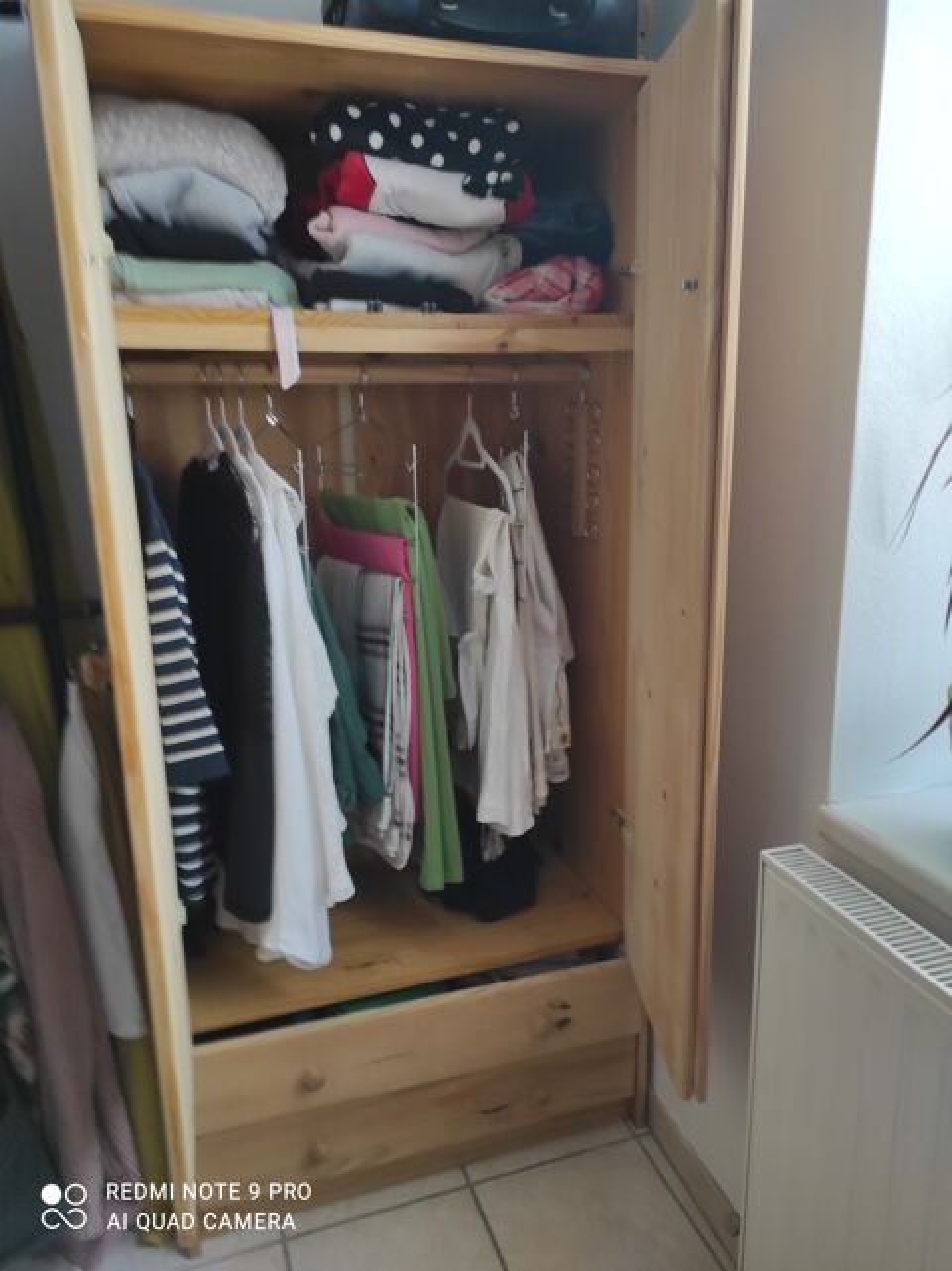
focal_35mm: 25
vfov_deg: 69.4
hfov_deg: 54.8
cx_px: 476
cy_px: 636
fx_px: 918
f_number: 1.89
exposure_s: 1/33
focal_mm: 5.43
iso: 165
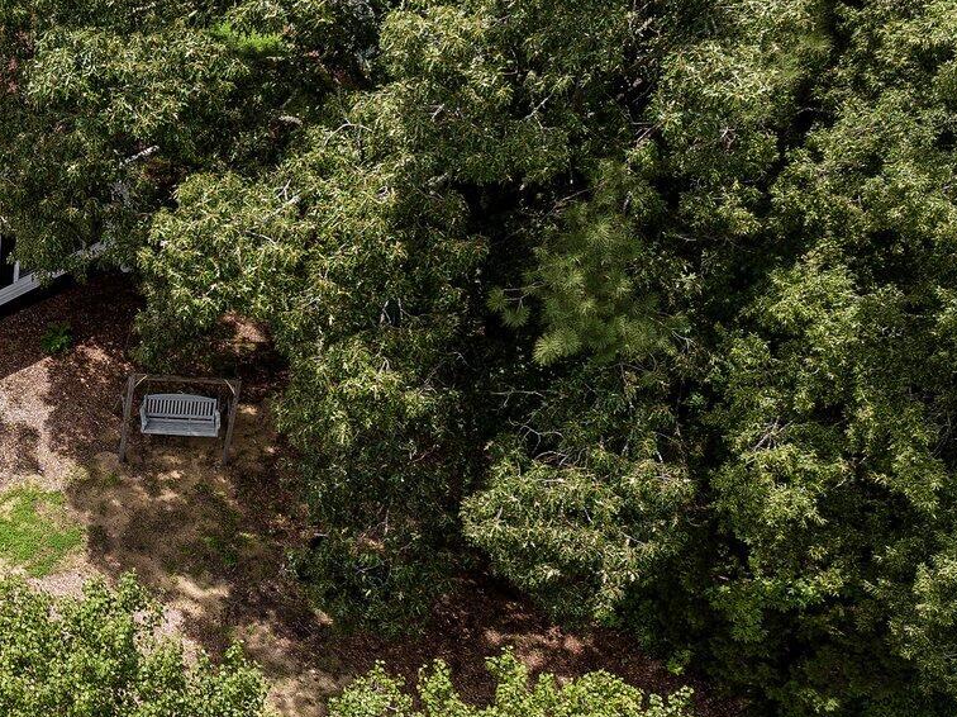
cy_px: 314
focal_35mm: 65
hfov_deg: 27.3
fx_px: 1796
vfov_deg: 22.5
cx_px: -101
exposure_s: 1/120
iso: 100
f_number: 2.8
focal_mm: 12.29
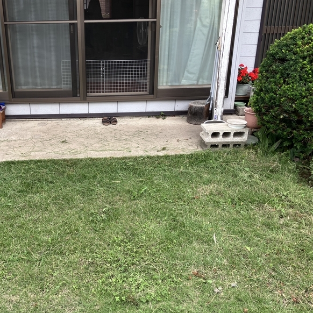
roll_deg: +2.0
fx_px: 348
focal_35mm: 34
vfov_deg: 48.4
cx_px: 101
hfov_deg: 47.5
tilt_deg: -21.3
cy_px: 154
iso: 25
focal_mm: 3.99
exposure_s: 1/254
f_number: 1.8
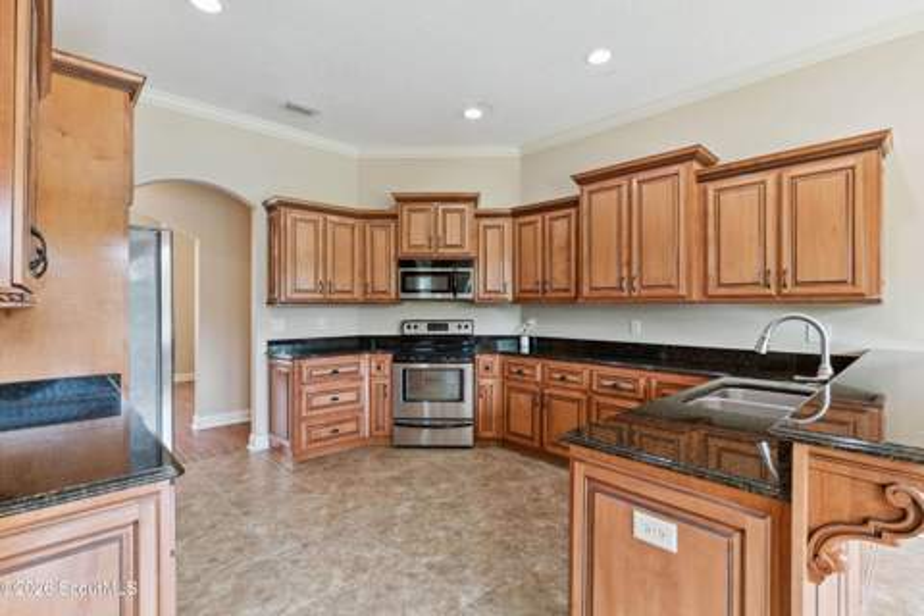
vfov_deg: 70.4
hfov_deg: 93.3
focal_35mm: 17
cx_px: 462
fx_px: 436
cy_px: 308
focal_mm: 17
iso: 250
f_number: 8
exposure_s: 1/6
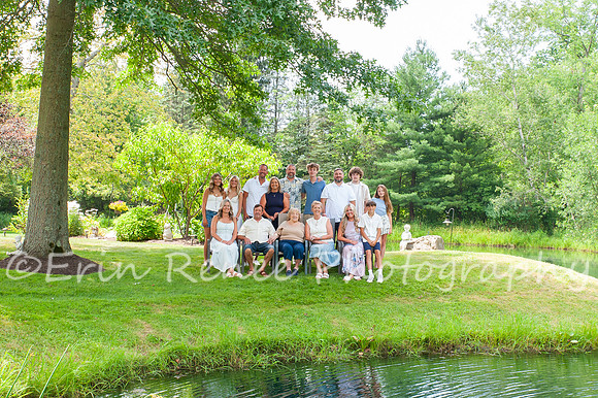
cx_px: 339
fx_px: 850
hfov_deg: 38.7
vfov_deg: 26.4
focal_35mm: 51
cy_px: 190
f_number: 14
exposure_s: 1/100
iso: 800
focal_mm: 38
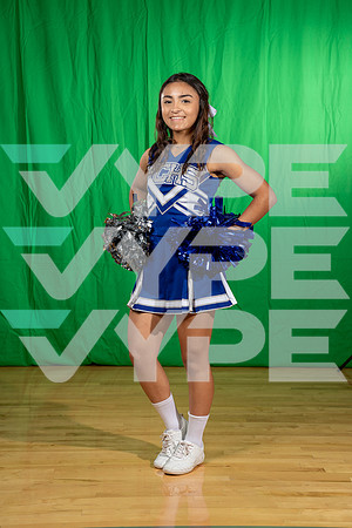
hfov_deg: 20.6
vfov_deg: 30.5
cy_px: 264
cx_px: 176
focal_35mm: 66
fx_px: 968
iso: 160
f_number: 5
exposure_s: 1/250
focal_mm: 66
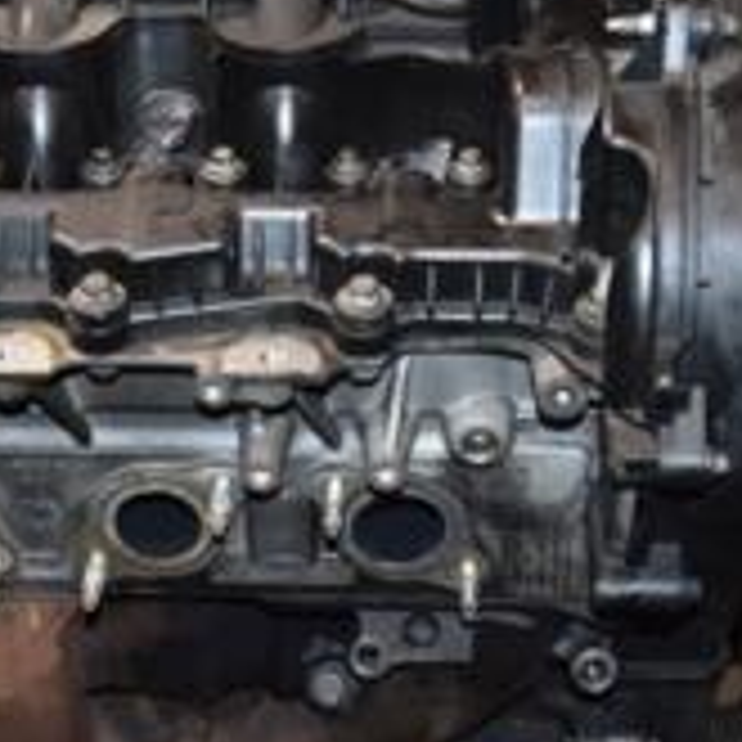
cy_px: 612
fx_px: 2366
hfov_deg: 17.7
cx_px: 175
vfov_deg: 17.7
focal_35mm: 98
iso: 800
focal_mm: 21
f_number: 5
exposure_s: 1/60
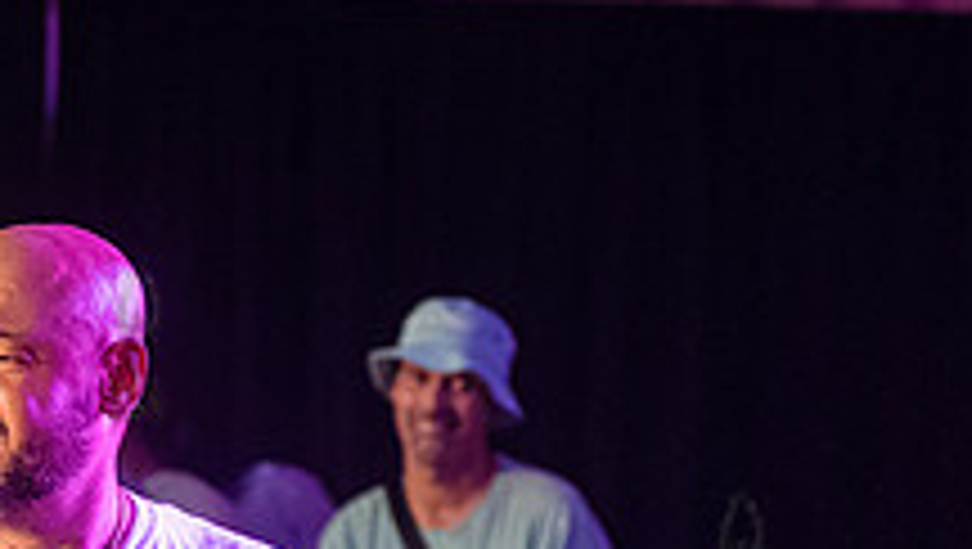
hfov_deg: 7.6
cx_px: 12
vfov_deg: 4.3
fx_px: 7301
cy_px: 745
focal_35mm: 283
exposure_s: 1/640
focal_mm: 92
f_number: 3.5
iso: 6400
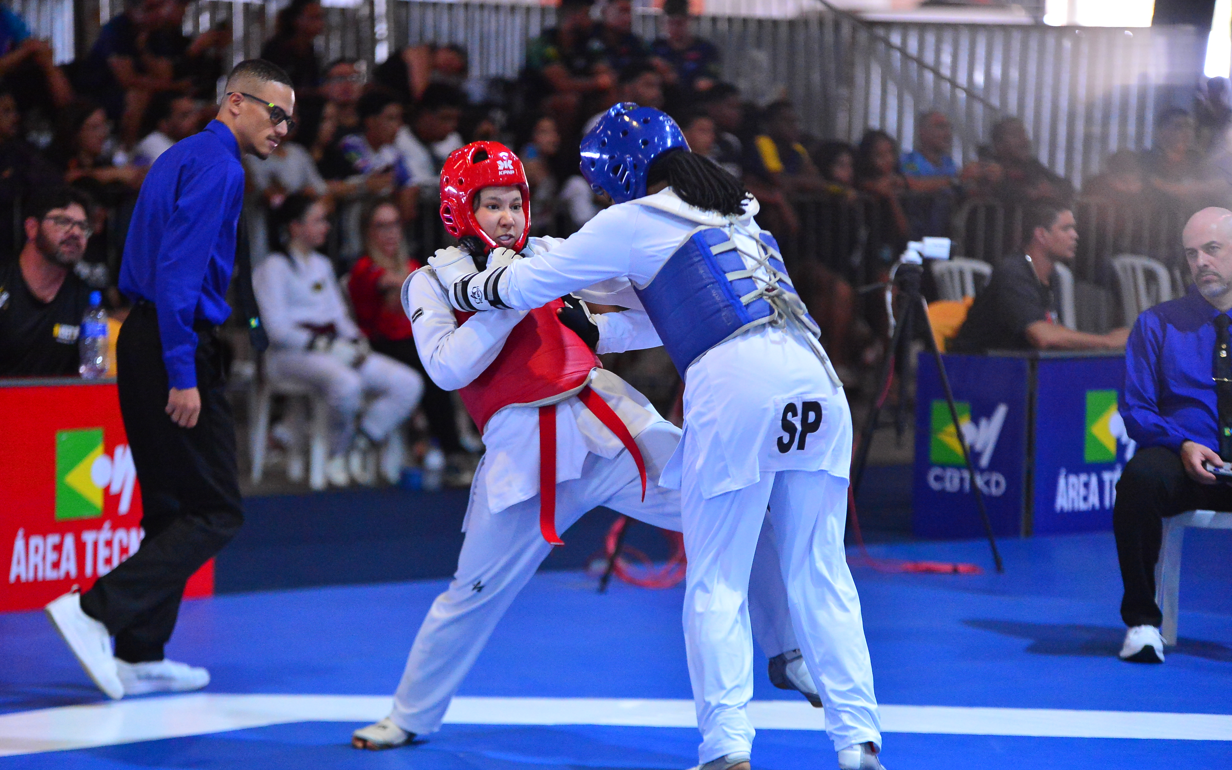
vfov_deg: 7.3
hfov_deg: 11.7
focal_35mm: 179
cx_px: 615
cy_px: 400
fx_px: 6010
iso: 6400
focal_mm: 175
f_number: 2.8
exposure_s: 1/640
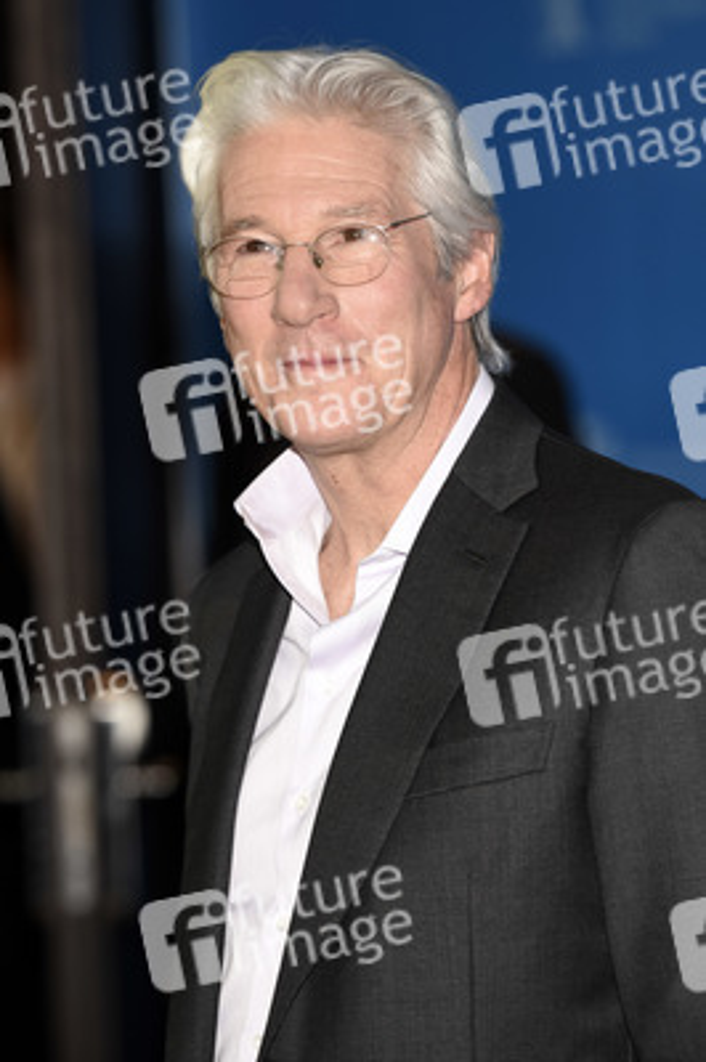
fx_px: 6851
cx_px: 353
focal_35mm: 232
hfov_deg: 5.9
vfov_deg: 8.9
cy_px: 531
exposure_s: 1/320
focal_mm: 155
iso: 640
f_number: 3.5
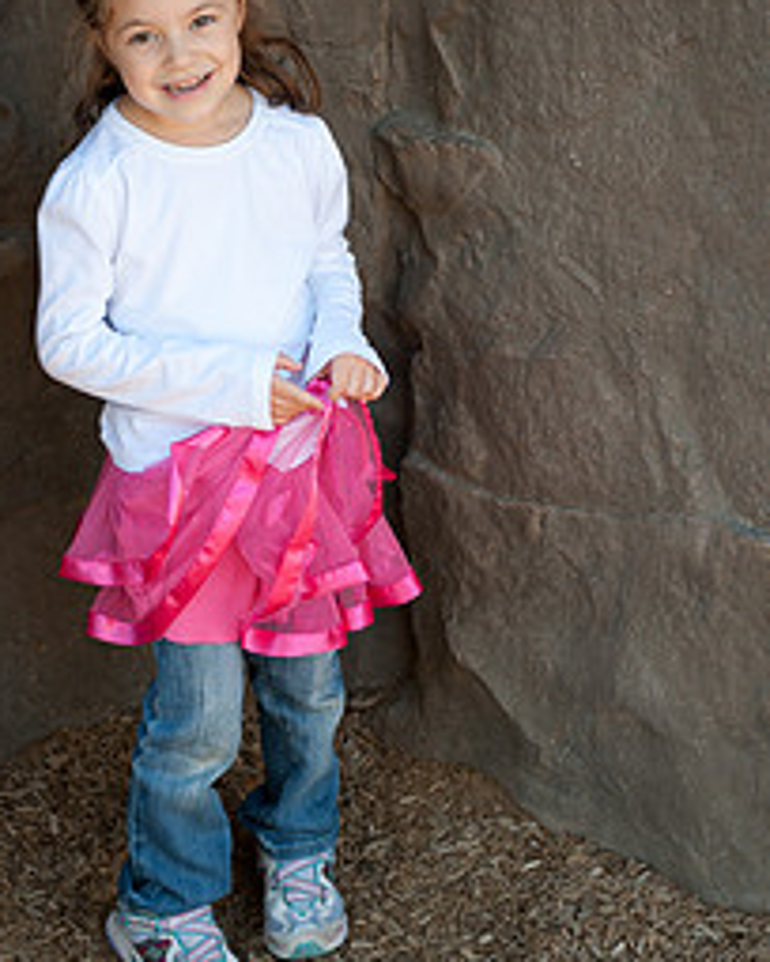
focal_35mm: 116
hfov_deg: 13.3
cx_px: 304
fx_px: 3304
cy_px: 404
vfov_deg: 16.6
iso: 200
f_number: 2.8
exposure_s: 1/400
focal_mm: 70
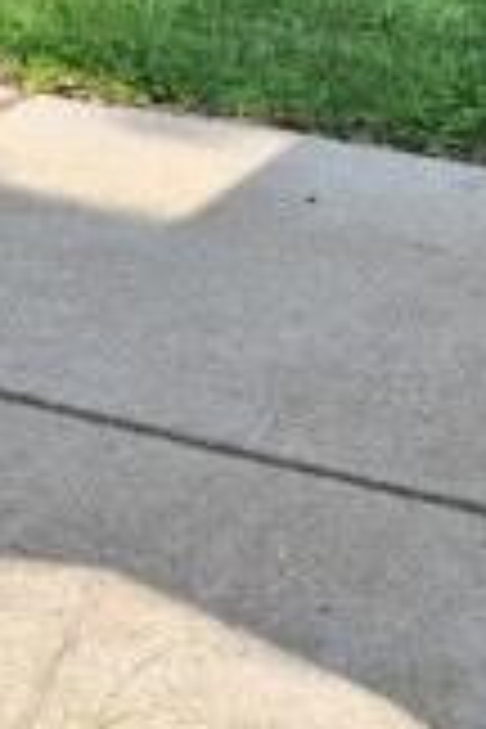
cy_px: -585
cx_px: -1098
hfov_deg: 8.4
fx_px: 2632
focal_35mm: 130
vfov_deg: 14.0
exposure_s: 1/200
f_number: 9
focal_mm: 14
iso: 100
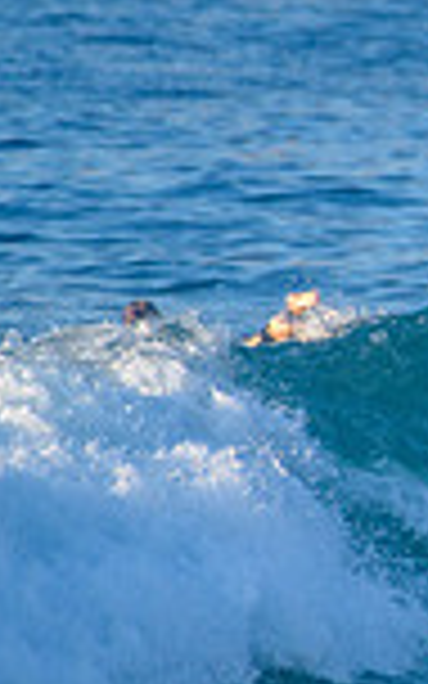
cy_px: 380
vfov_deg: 1.1
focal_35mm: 1951
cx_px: 1081
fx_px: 36412
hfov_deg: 0.7
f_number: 5.6
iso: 500
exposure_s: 1/2000
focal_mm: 500
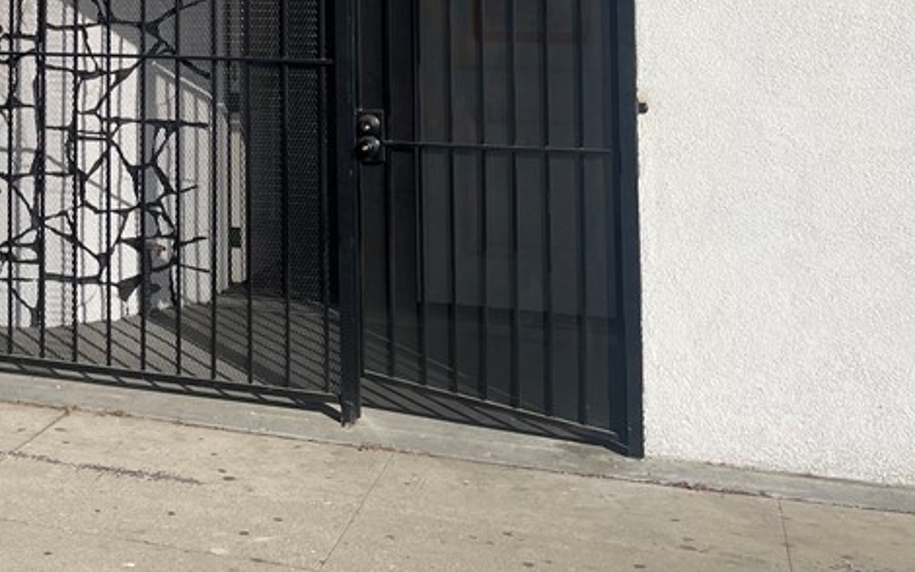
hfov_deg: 31.0
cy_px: -51
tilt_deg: +2.3
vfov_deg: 20.7
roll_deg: +0.9
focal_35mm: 60
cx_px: -37
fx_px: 1497
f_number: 1.6
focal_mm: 4.2
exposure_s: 1/6494
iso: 32
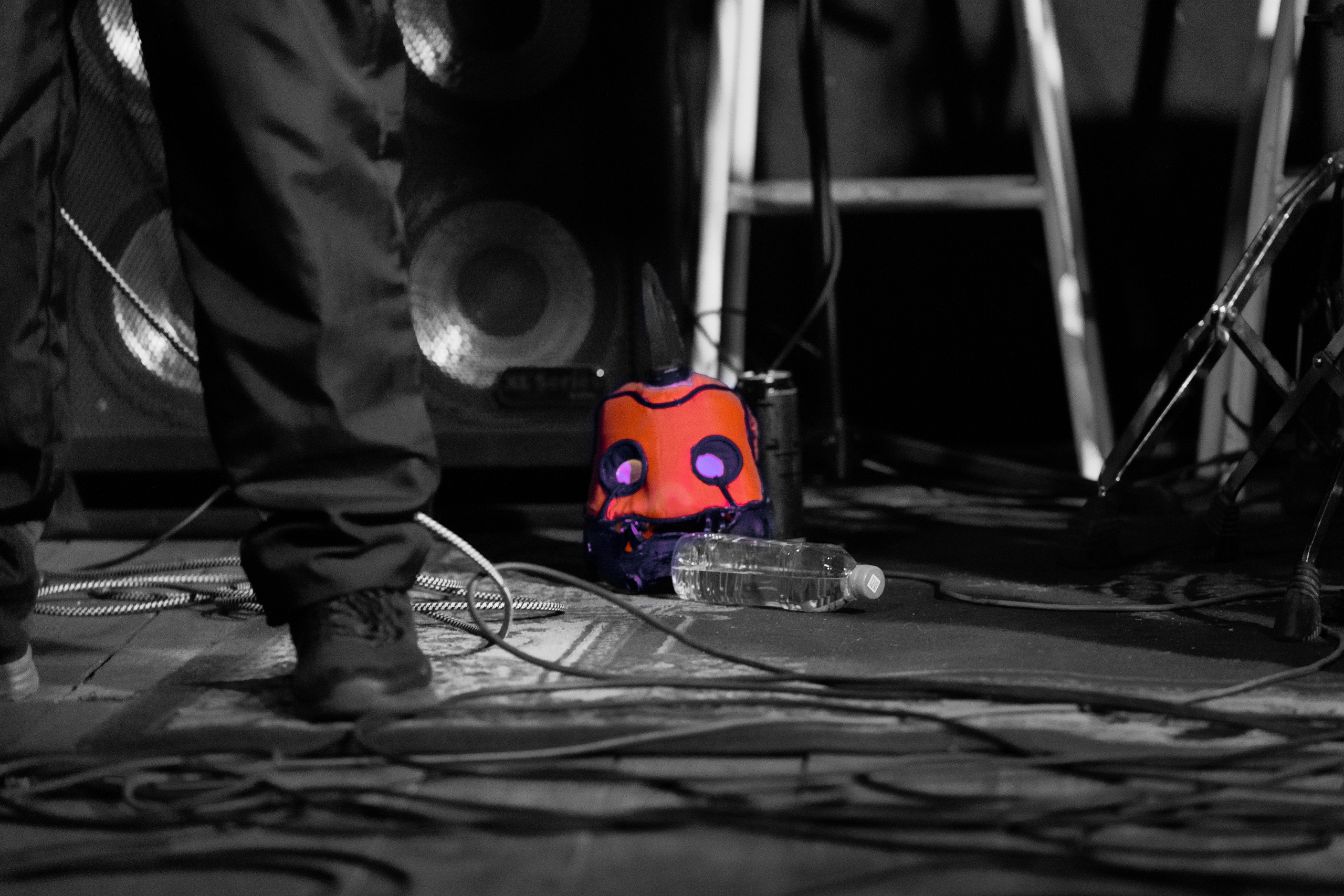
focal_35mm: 180
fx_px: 6720
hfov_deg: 11.4
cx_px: 672
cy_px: 448
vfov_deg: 7.6
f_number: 3.5
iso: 6400
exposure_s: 1/30
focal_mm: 180
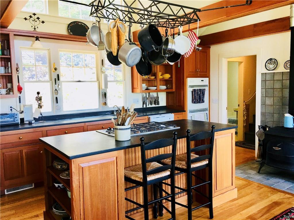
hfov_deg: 61.7
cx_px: 147
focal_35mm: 29
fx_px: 246
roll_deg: +1.6
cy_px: 110
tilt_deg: -3.7
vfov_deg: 48.2
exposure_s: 1/30
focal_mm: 4.15
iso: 32
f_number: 2.2
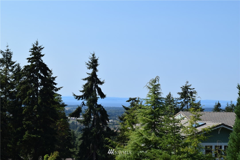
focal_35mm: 72
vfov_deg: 18.9
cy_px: 80
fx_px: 480
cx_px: 120
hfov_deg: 28.1
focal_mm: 48
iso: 200
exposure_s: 1/400
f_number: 10
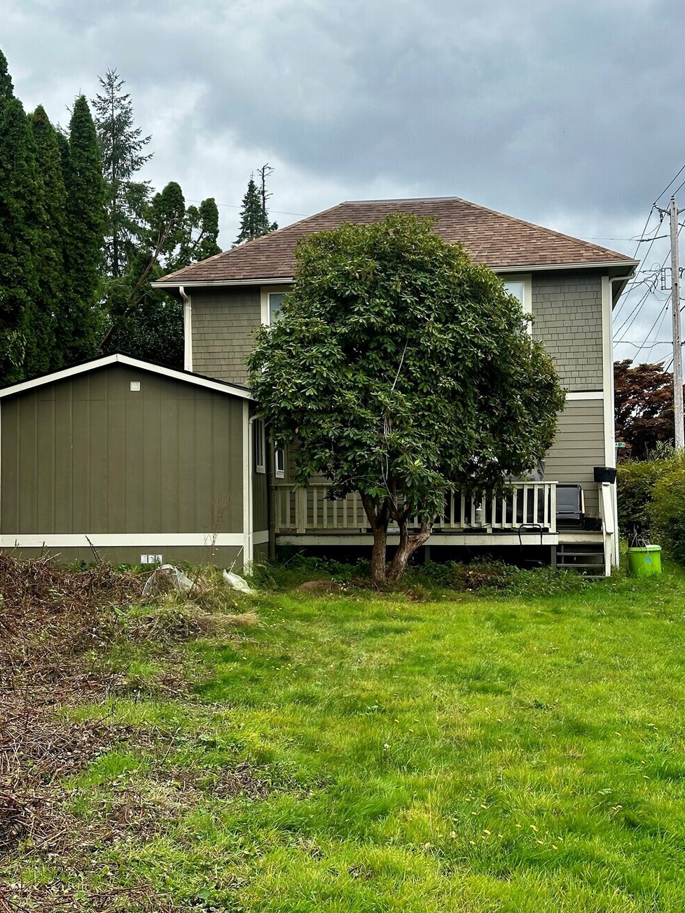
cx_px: 342
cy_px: 475
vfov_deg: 36.2
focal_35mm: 53
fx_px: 1398
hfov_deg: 27.5
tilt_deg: +3.2
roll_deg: -2.0
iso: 64
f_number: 1.78
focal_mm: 6.86
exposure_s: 1/1145
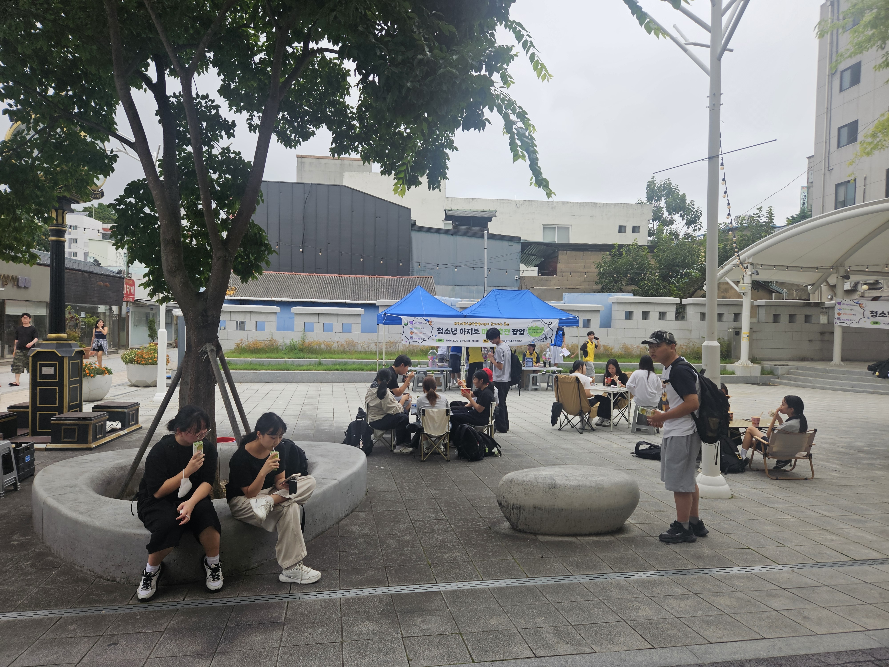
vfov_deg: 58.9
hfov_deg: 73.9
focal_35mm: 23
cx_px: 444
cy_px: 334
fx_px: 591
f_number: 1.8
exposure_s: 1/221
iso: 40
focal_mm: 5.4
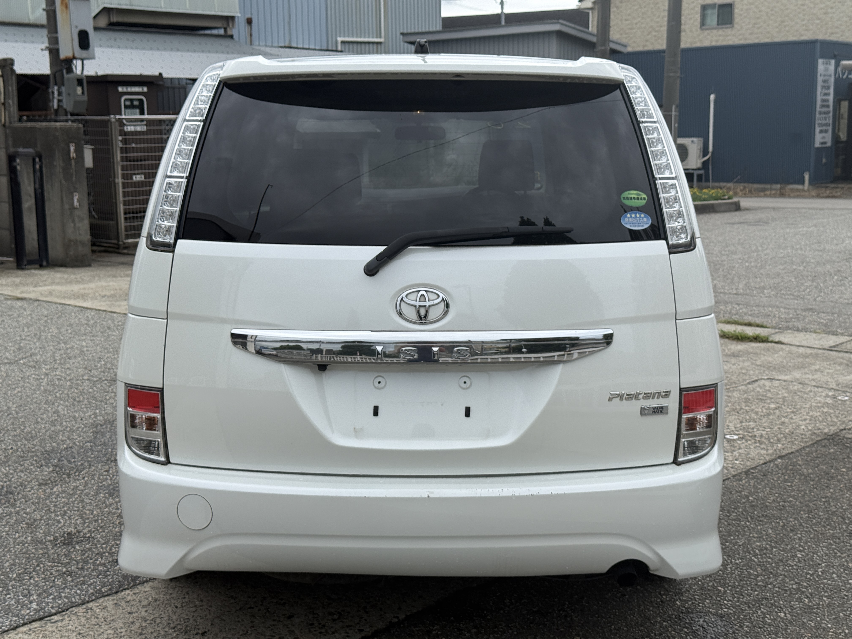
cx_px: 426
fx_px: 1181
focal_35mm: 48
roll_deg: +0.9
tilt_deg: -8.9
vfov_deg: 30.3
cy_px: 320
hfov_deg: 39.7
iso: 64
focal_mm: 6.76
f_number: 1.78
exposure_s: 1/2762
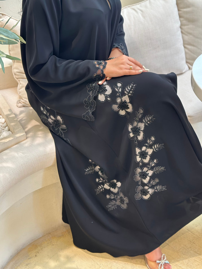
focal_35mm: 48
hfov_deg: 30.3
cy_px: 134
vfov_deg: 39.7
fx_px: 373
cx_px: 101
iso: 200
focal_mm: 6.86
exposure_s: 1/100
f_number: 1.78
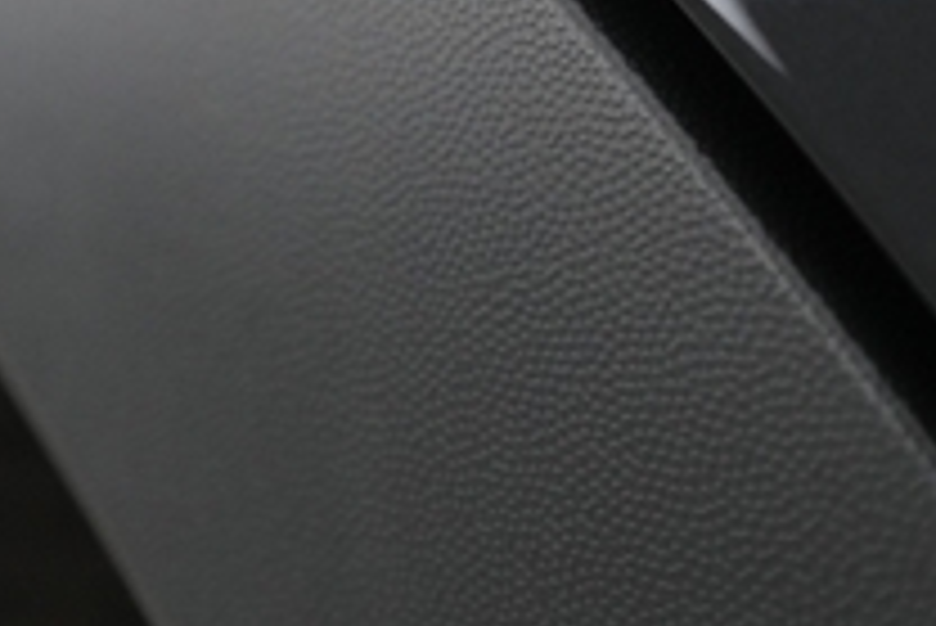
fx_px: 2237
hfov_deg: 22.4
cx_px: -63
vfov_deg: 15.3
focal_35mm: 86
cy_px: -144
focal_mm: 28
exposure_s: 1/100
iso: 4000
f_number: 4.5
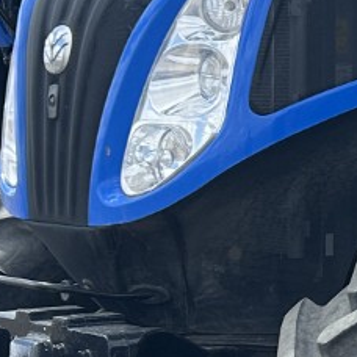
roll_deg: +0.5
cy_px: 233
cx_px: 678
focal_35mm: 145
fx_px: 1692
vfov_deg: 12.0
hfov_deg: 11.1
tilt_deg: -3.8
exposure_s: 1/2008
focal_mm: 5.7
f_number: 1.5
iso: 50
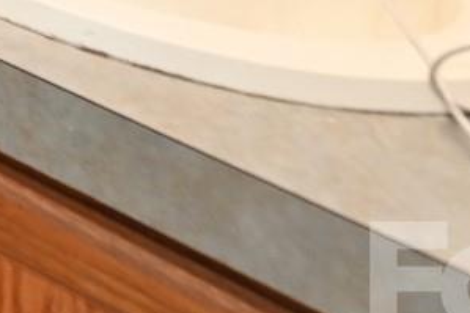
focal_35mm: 96
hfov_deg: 13.4
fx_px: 1253
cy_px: -542
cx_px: -739
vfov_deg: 10.9
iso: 400
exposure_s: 1/60
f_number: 4
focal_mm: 14
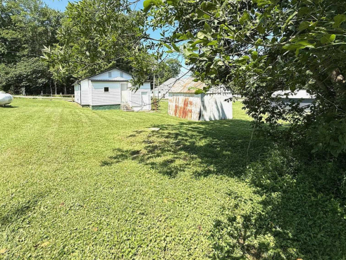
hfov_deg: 84.7
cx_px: 176
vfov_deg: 67.4
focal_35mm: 19
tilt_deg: -1.1
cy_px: 94
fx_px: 190
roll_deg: +1.3
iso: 50
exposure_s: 1/1105
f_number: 2.2
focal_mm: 2.22
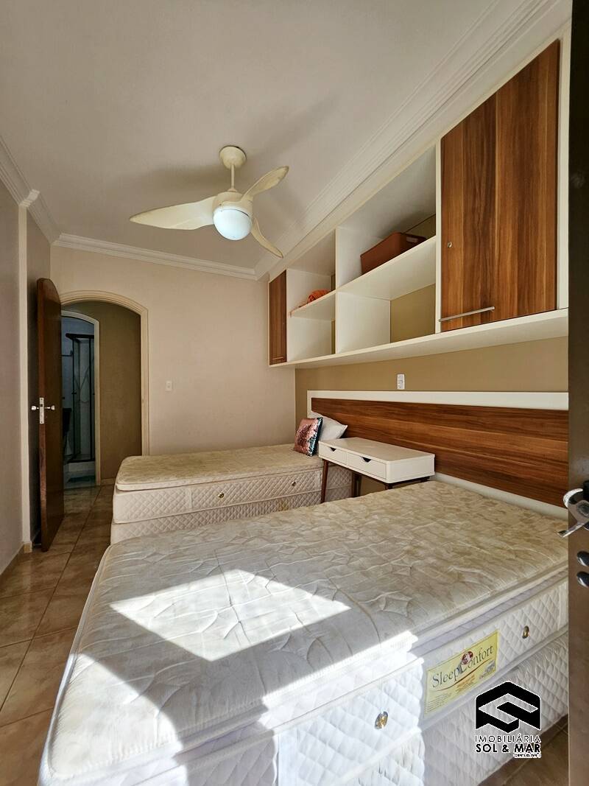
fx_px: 295
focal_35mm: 13
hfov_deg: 89.9
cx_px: 294
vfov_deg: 106.2
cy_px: 393
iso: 32
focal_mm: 1.7
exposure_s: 1/253
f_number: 2.2
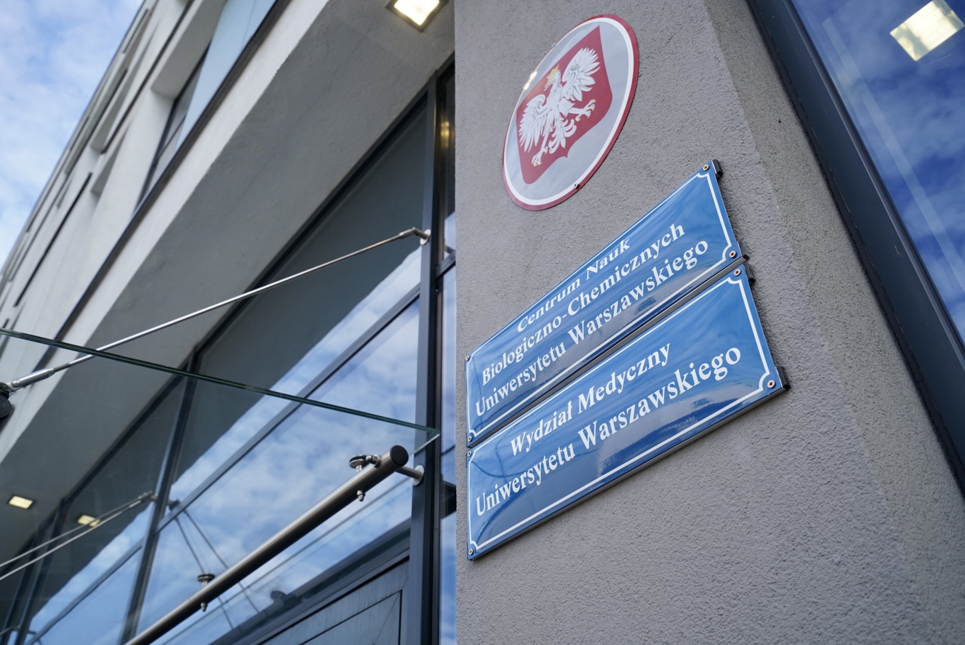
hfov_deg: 61.9
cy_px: 322
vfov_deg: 43.7
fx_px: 805
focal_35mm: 30
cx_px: 482
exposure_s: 1/500
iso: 400
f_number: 5.6
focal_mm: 30
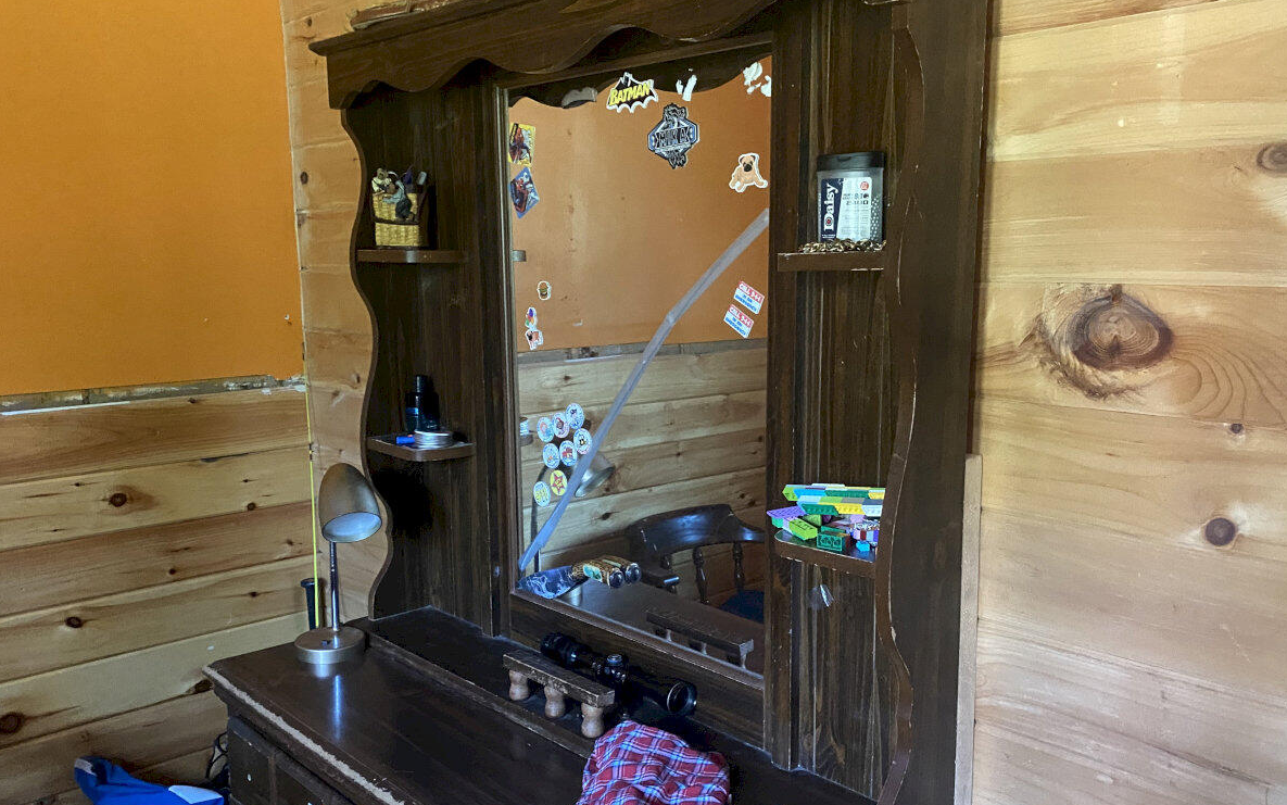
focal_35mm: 31
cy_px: 461
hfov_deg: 61.2
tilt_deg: -8.6
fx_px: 1087
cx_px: 678
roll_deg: +1.0
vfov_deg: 40.5
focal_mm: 4.25
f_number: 1.8
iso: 800
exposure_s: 1/30
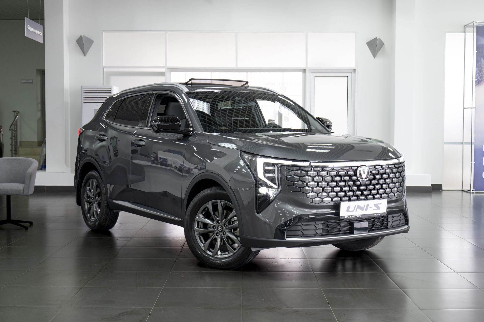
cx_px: 242
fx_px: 672
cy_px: 161
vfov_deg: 27.0
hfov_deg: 39.6
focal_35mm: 50
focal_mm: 50
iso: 800
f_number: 5.6
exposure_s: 1/30
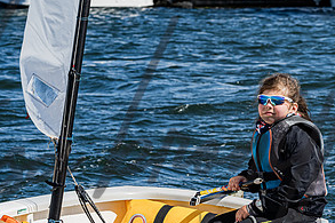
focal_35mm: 295
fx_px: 2743
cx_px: 249
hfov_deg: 7.0
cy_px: 157
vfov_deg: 4.7
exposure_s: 1/500
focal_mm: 125
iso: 320
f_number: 11
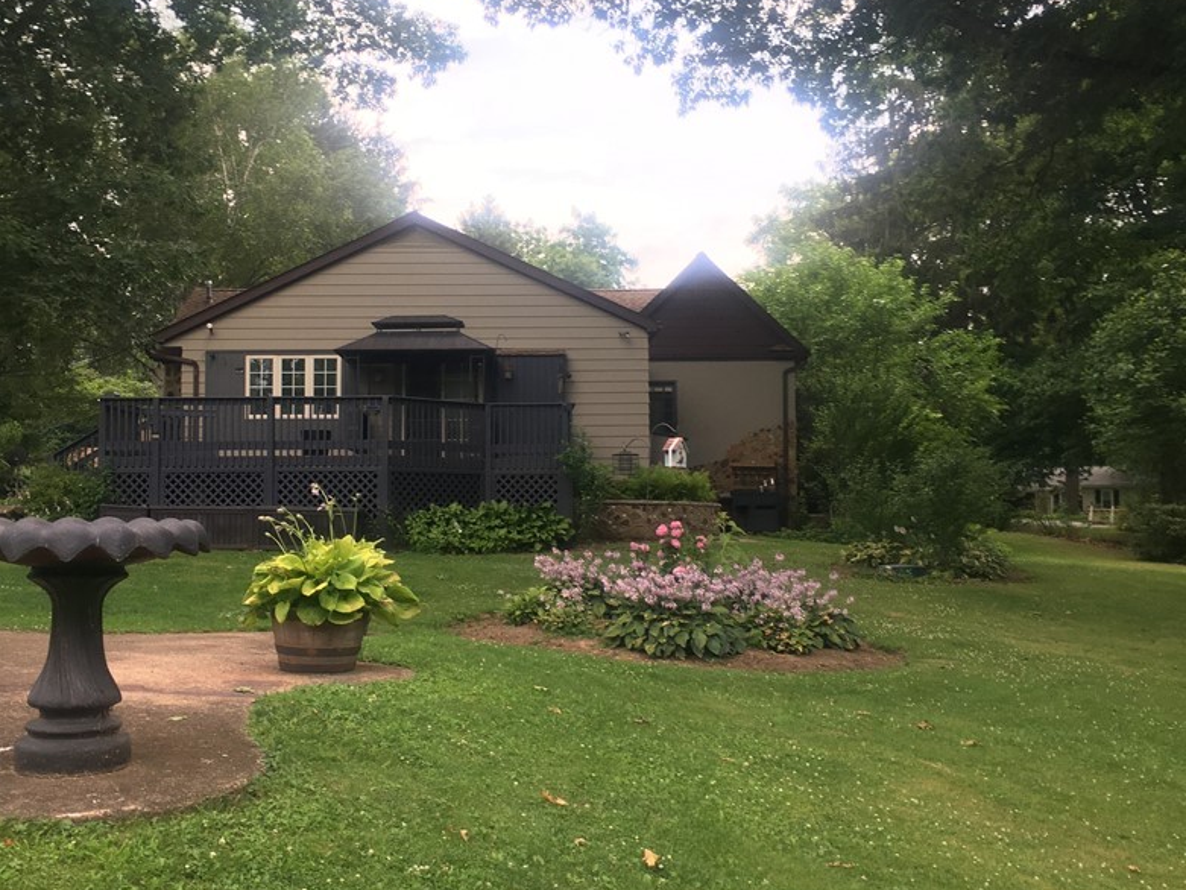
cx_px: 509
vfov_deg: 37.7
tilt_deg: +5.0
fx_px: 1302
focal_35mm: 38
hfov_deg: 48.8
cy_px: 442
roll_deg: +0.1
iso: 25
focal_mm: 4.15
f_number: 2.2
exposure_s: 1/120
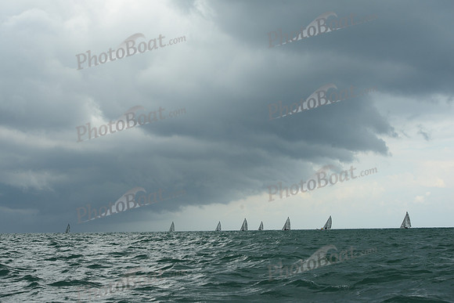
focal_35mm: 70
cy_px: 152
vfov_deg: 19.5
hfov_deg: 28.8
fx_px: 883
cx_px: 227
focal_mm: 70
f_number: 9
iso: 400
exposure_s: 1/1000
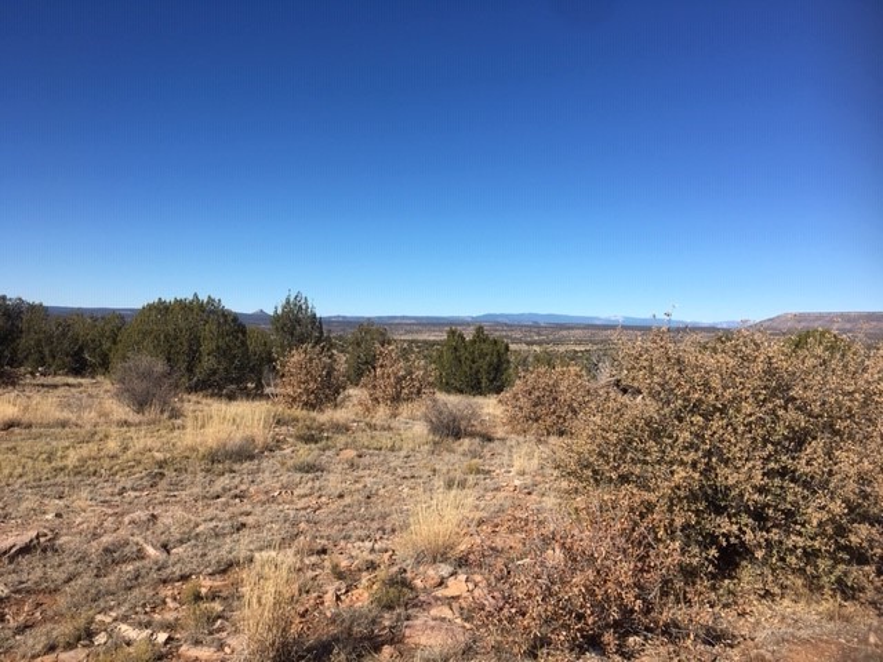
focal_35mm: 29
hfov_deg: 61.7
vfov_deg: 48.2
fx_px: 740
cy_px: 331
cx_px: 442
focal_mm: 4.15
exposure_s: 1/2137
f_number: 2.2
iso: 25
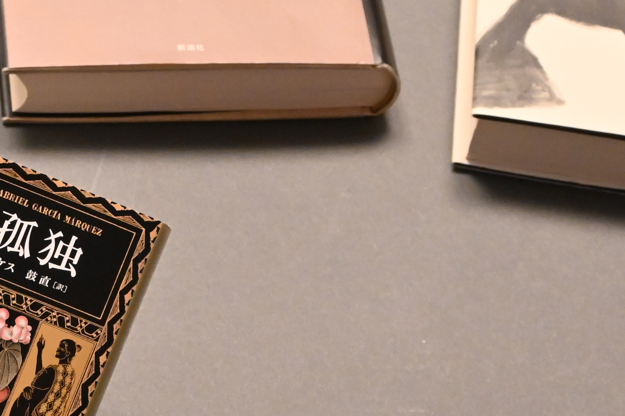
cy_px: 144
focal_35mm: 130
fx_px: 2265
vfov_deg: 10.5
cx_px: -64
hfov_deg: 15.3
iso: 1600
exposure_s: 1/160
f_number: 5.6
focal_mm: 26.5
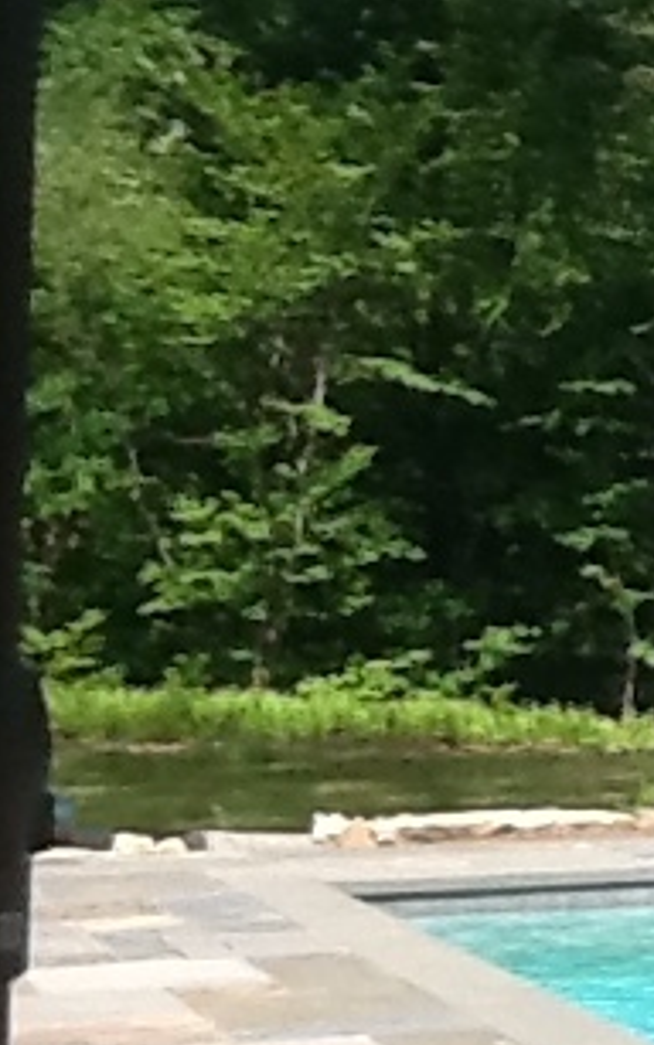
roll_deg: -0.4
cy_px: 497
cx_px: 1591
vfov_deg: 14.3
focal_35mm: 146
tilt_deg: -2.6
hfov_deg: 8.2
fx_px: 4162
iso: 40
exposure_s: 1/1070
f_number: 2.4
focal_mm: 2.03
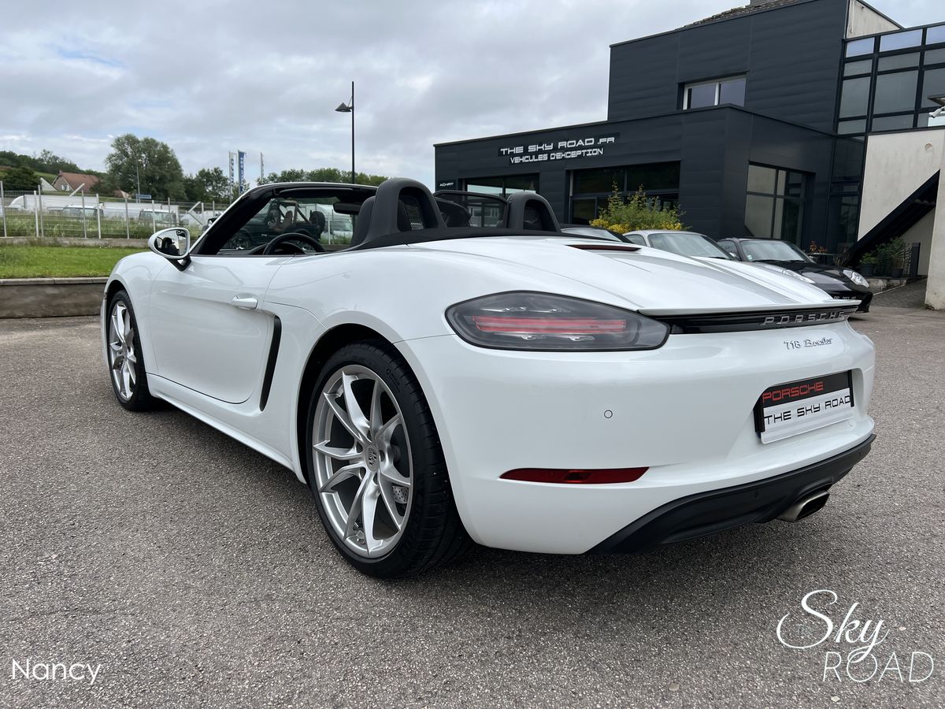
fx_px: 710
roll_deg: -0.5
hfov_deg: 67.3
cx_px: 472
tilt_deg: -9.2
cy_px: 354
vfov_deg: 53.1
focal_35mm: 26
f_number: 1.5
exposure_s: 1/3257
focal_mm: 5.7
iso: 50
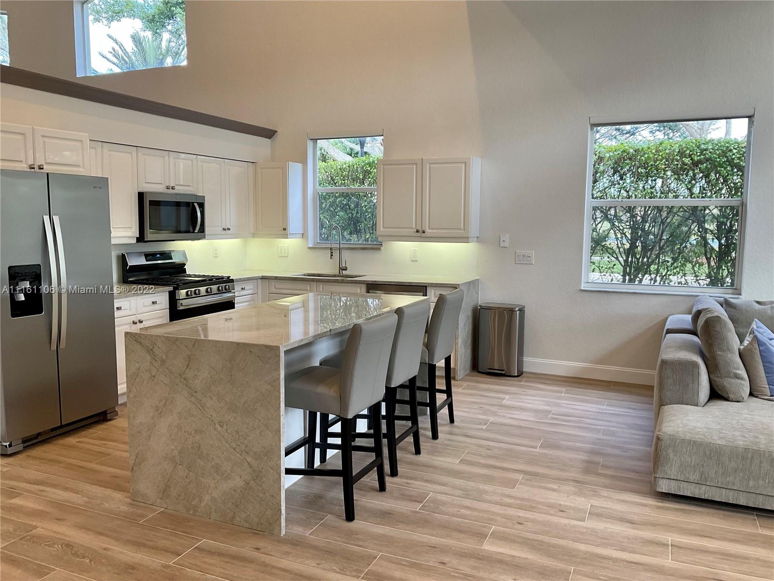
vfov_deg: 48.2
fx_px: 648
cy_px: 290
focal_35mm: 29
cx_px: 387
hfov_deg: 61.7
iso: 40
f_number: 1.8
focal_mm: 3
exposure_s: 1/60
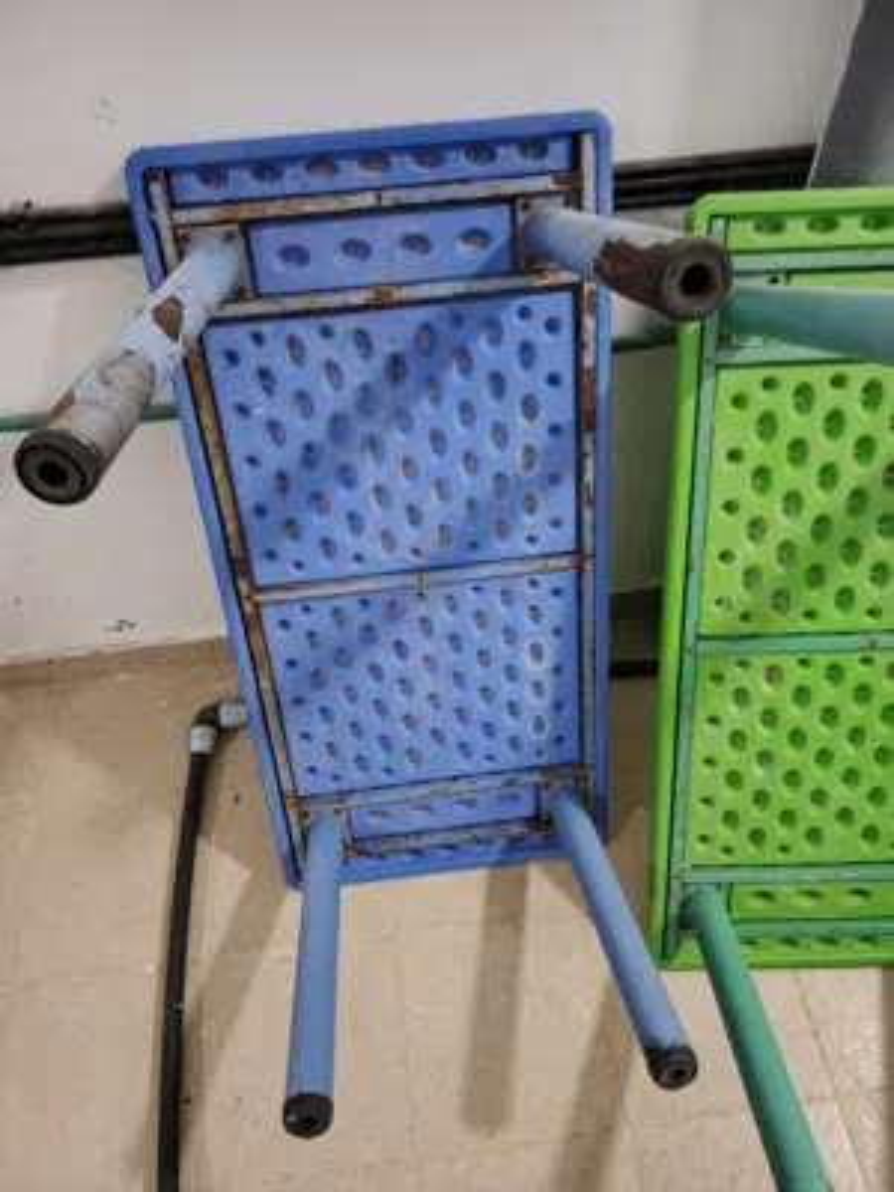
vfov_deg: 73.9
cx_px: 447
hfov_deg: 58.9
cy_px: 596
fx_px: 792
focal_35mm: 23
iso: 5046
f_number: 1.7
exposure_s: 1/25
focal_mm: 5.25
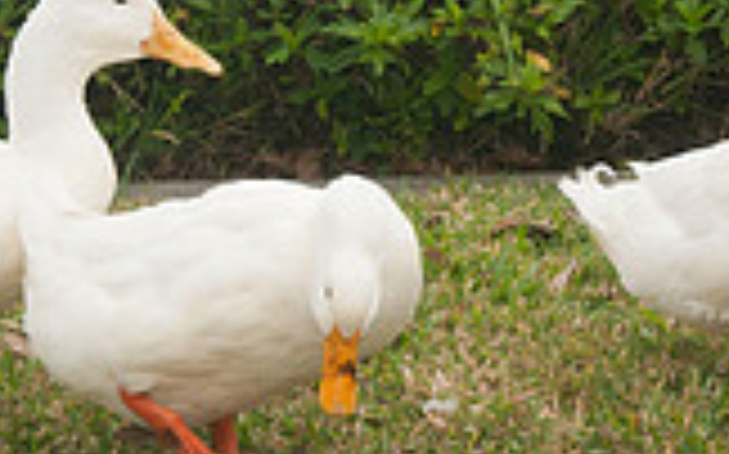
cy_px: 146
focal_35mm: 355
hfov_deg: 5.9
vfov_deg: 3.7
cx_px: 504
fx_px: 7048
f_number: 11
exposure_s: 1/250
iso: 400
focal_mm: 65
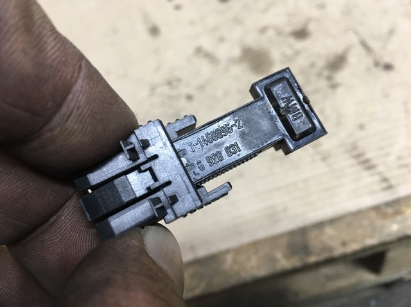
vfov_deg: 48.2
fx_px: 344
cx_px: 206
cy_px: 154
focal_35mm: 29
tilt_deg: -56.1
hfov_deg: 61.7
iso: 125
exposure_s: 1/33
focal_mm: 4.15
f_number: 2.2
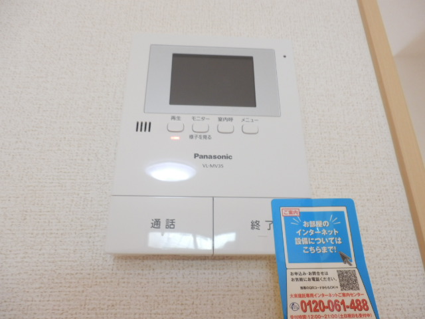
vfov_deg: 56.8
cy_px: 160
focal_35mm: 24
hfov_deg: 71.6
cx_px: 212
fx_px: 295
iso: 200
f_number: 3
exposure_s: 1/30
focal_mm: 4.2
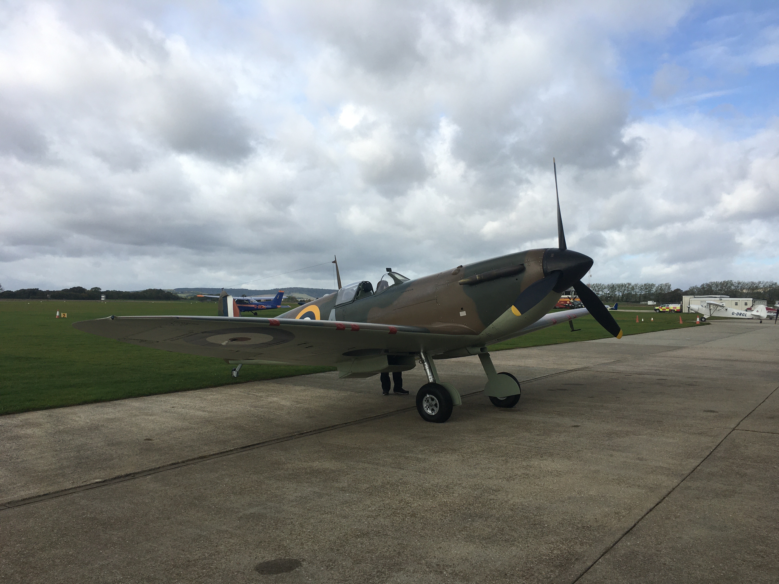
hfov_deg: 61.7
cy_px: 292
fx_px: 653
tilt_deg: +0.9
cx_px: 390
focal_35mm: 29
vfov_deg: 48.2
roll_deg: -0.6
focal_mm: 4.15
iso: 25
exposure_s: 1/1508
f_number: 2.2
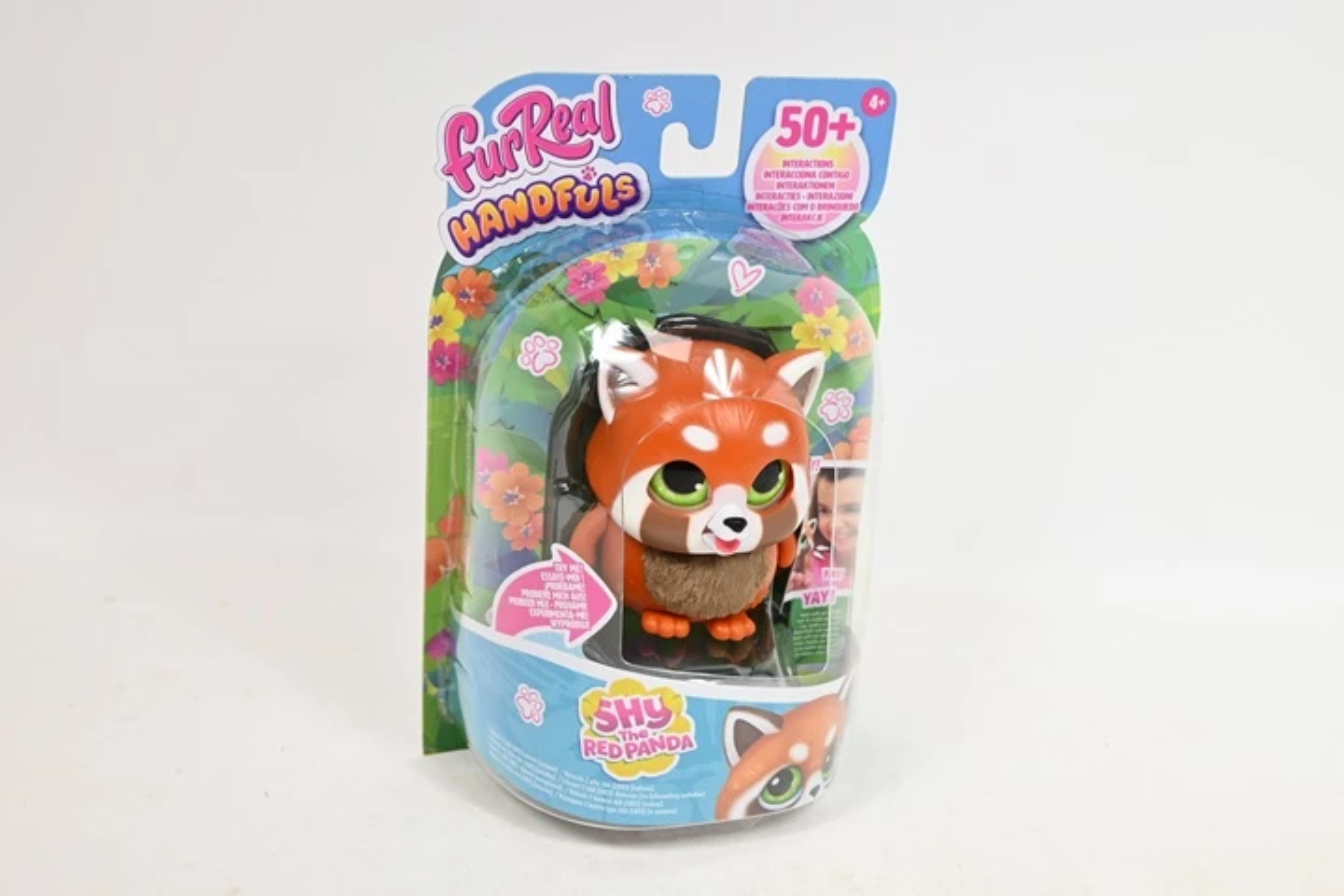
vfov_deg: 28.5
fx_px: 1764
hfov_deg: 41.7
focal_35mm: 47
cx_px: 672
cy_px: 448
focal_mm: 31.5
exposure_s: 1/125
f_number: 5
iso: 450
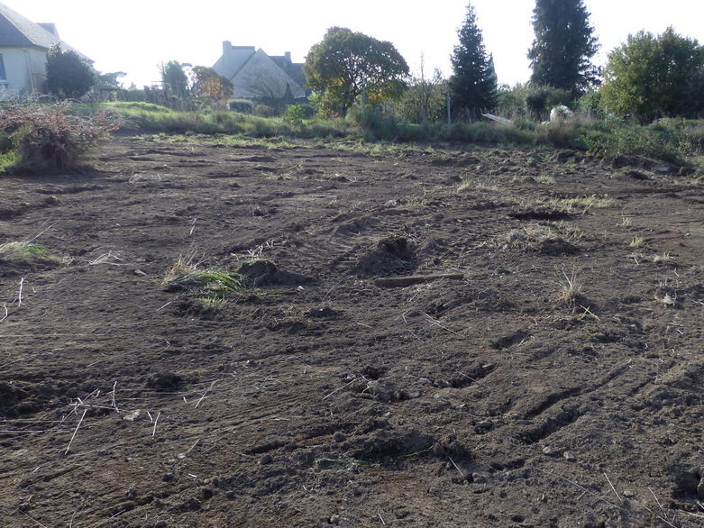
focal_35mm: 32
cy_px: 286
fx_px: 651
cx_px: 415
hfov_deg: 56.5
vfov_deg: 44.1
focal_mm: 4.5
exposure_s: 1/640
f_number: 3
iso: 100
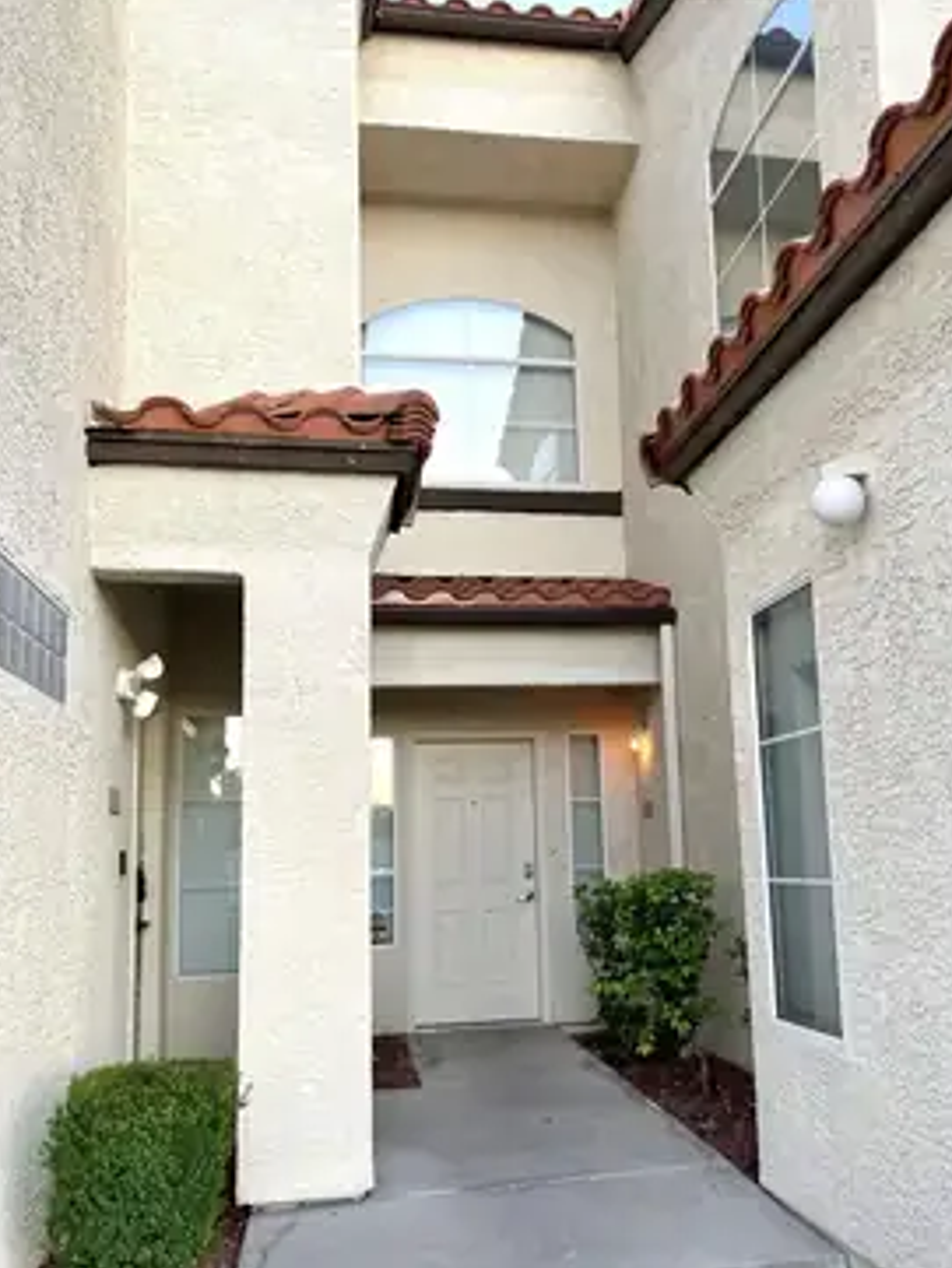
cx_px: 513
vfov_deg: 58.2
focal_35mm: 31
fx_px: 1136
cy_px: 692
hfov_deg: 45.4
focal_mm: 3.99
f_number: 1.8
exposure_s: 1/114
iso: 80
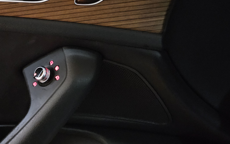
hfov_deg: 40.3
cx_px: 25
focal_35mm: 46
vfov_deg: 28.0
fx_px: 288
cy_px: 61
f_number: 1.8
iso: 5000
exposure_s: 1/15
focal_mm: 5.4
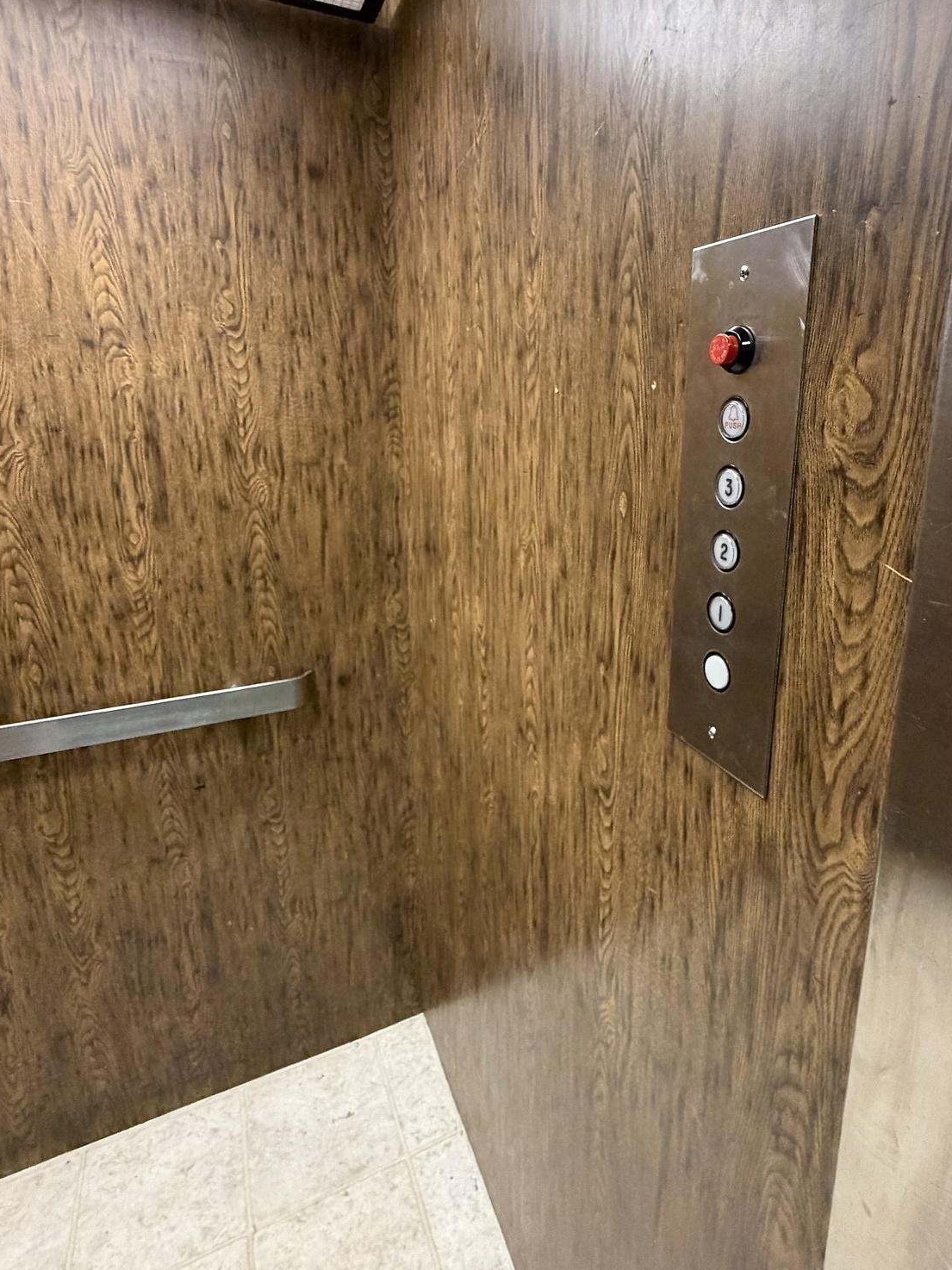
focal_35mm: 19
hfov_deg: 68.4
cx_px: 540
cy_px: 550
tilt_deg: -11.8
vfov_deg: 84.2
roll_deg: -0.2
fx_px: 697
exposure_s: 1/60
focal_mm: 2.22
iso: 400
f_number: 2.2
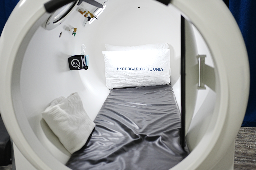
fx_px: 284
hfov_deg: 48.5
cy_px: 85
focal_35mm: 40
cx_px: 128
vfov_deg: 33.4
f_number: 2.5
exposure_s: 1/20
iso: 64
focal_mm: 40
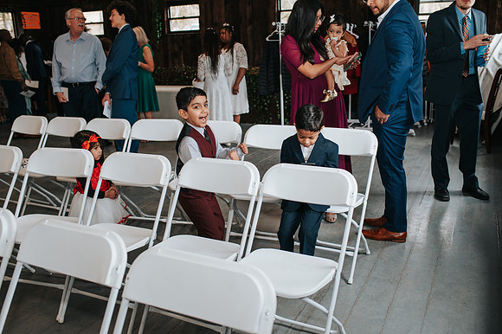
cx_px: 251
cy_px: 167
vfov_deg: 37.8
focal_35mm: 35
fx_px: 488
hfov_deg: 54.5
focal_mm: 35
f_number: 3.2
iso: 1000
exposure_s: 1/200
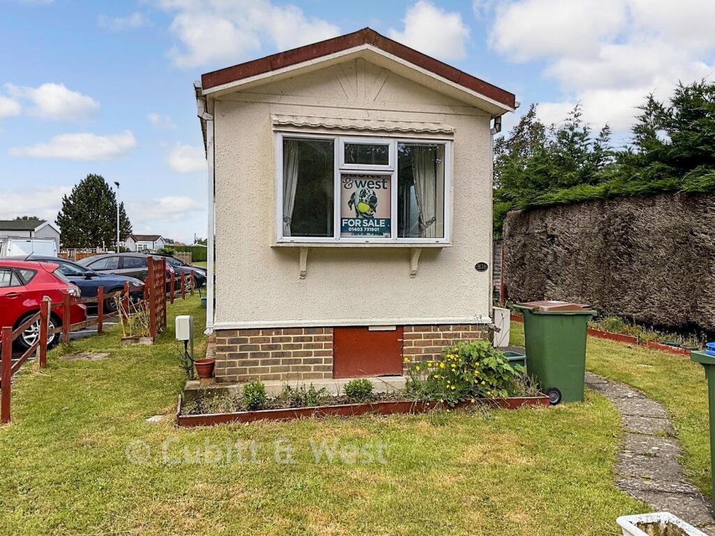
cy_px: 268
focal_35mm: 29
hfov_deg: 61.7
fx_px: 599
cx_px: 358
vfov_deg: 48.2
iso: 25
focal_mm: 3
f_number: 1.8
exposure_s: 1/570
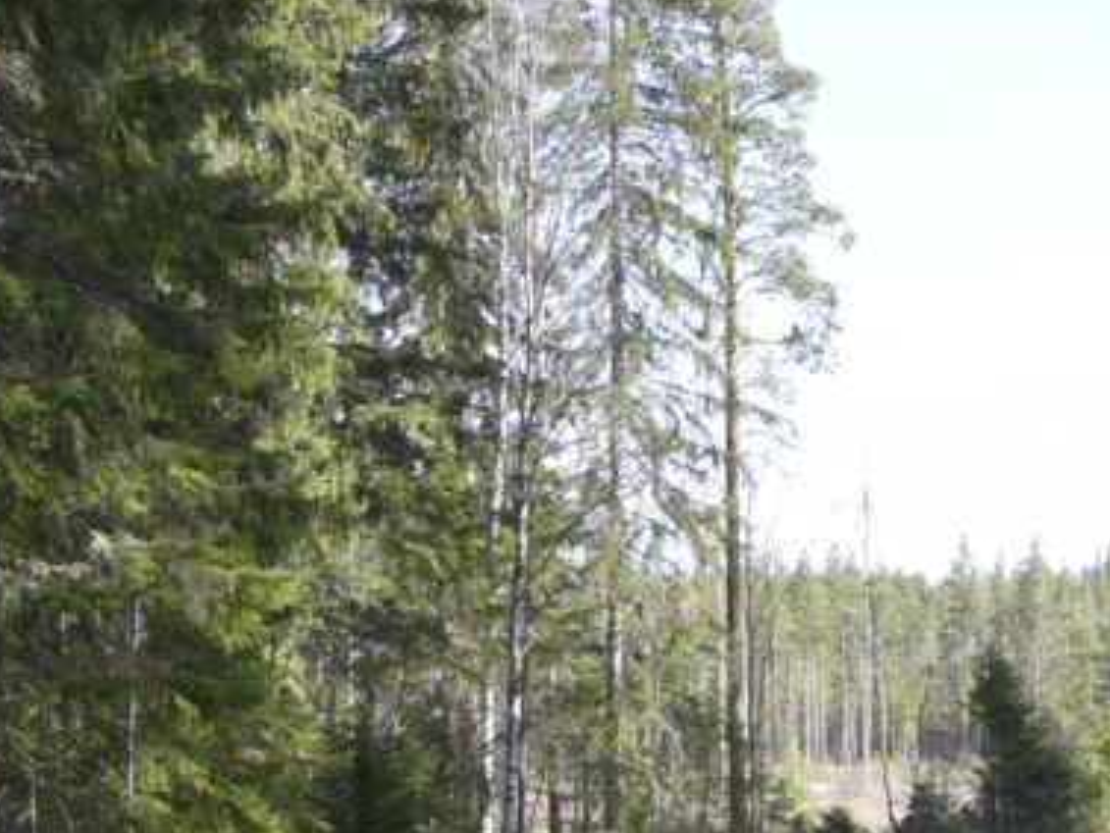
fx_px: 3891
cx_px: 1372
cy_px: 673
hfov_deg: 15.6
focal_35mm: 121
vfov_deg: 12.2
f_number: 5.6
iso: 400
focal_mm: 31
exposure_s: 1/640
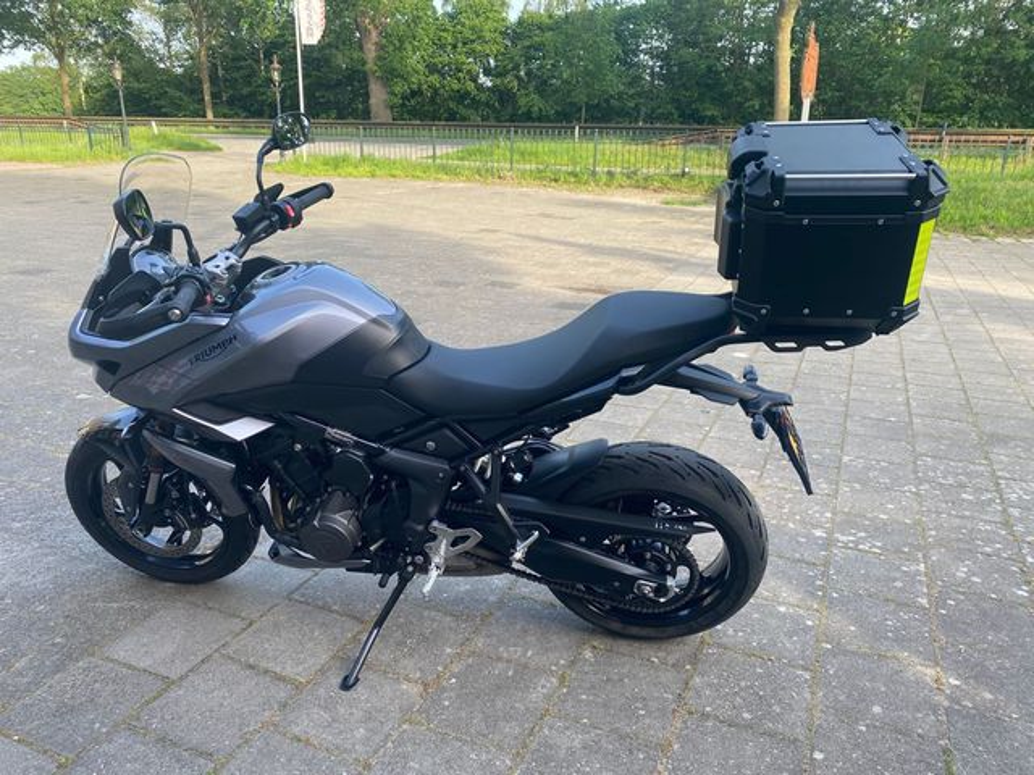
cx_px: 517
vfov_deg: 53.1
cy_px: 388
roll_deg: -0.8
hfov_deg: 67.3
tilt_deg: -19.6
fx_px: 777
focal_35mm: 26
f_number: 1.8
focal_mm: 4.25
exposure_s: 1/222
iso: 32
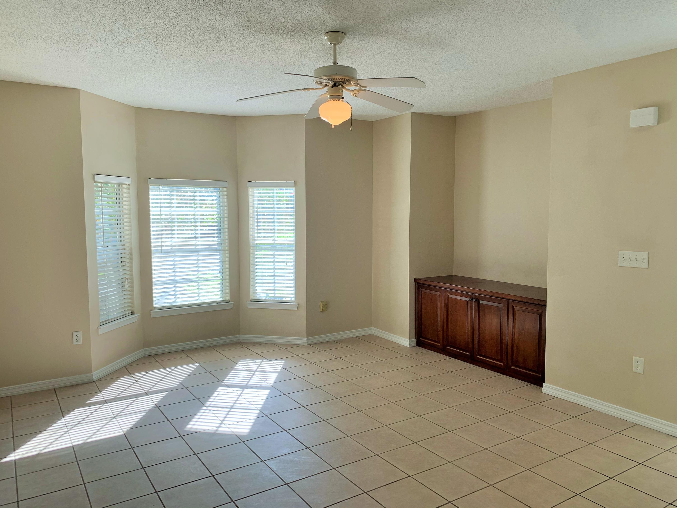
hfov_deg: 67.3
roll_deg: +0.3
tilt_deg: -3.0
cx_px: 338
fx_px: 508
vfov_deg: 53.1
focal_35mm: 26
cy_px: 254
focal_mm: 4.25
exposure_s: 1/149
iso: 25
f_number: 1.8
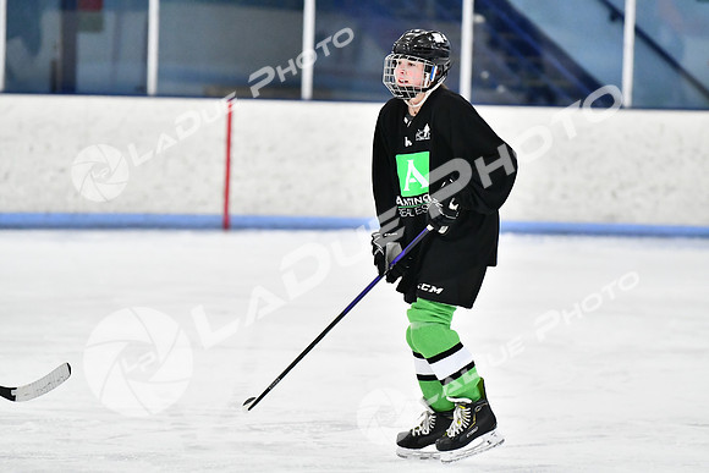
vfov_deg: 5.2
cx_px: 354
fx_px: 5171
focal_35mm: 262
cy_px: 236
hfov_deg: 7.8
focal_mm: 175
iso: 6400
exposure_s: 1/1250
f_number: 2.8
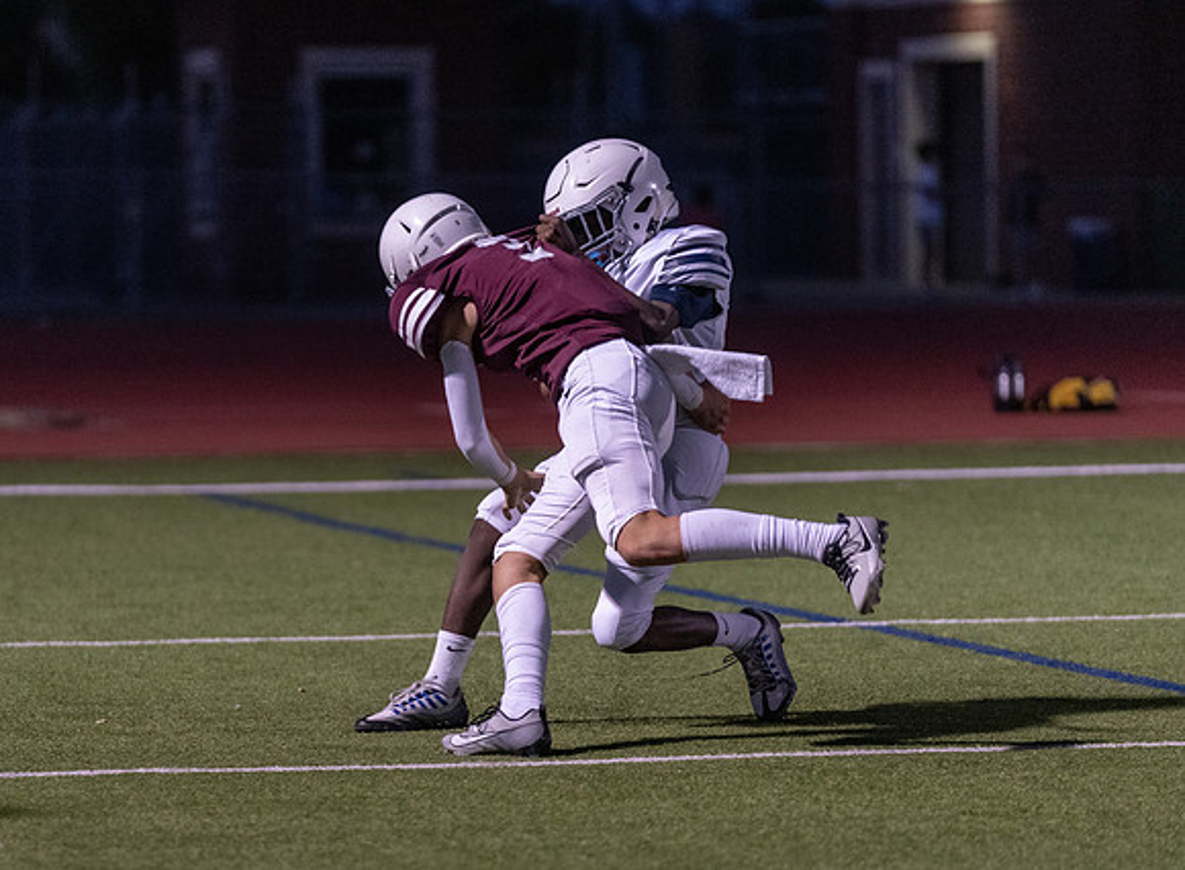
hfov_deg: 8.0
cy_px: 499
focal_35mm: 249
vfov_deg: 5.9
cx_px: 445
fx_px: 8474
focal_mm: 184
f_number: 2.8
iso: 4000
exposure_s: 1/1000
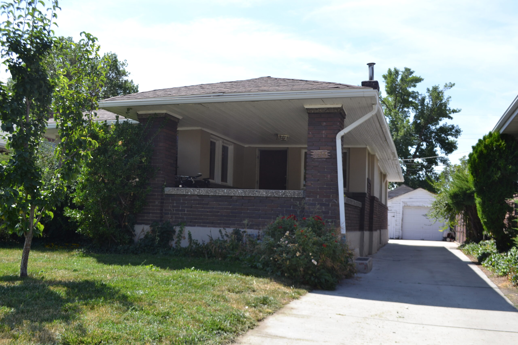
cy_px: 172
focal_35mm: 33
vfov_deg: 40.0
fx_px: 475
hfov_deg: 57.2
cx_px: 259
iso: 100
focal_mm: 22
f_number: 5.6
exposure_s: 1/200
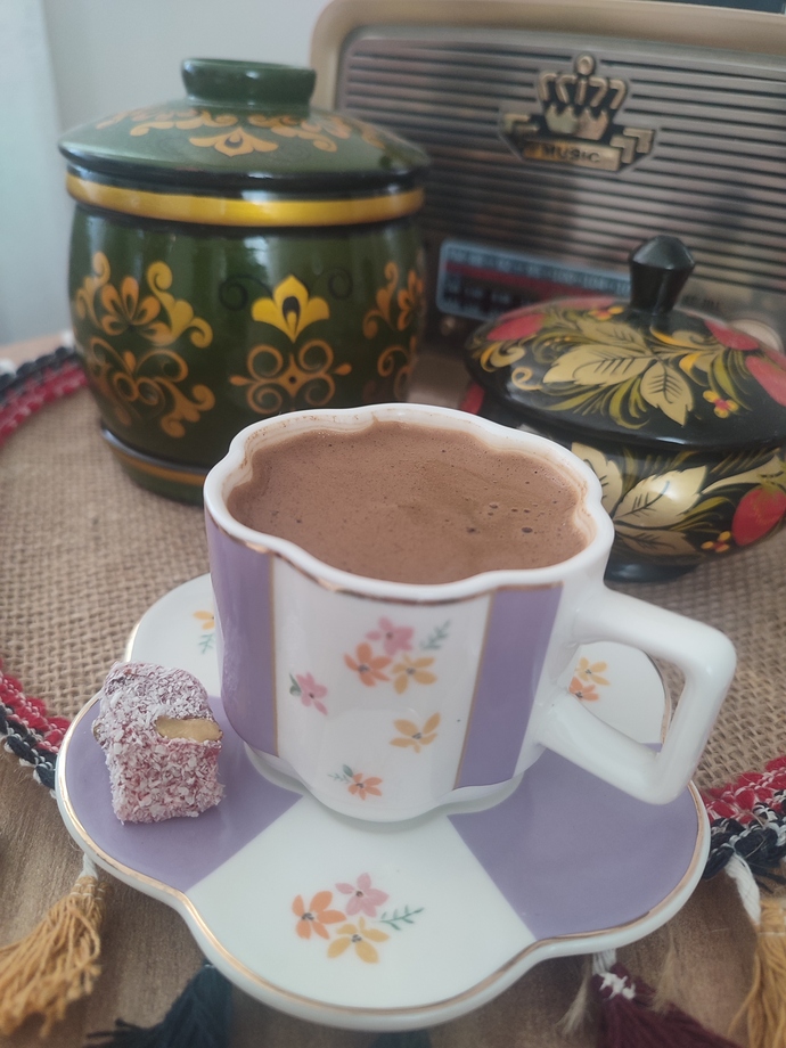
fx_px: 757
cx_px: 393
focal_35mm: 25
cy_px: 524
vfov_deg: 69.4
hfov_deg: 54.9
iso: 879
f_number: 1.9
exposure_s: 1/33
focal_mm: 6.04
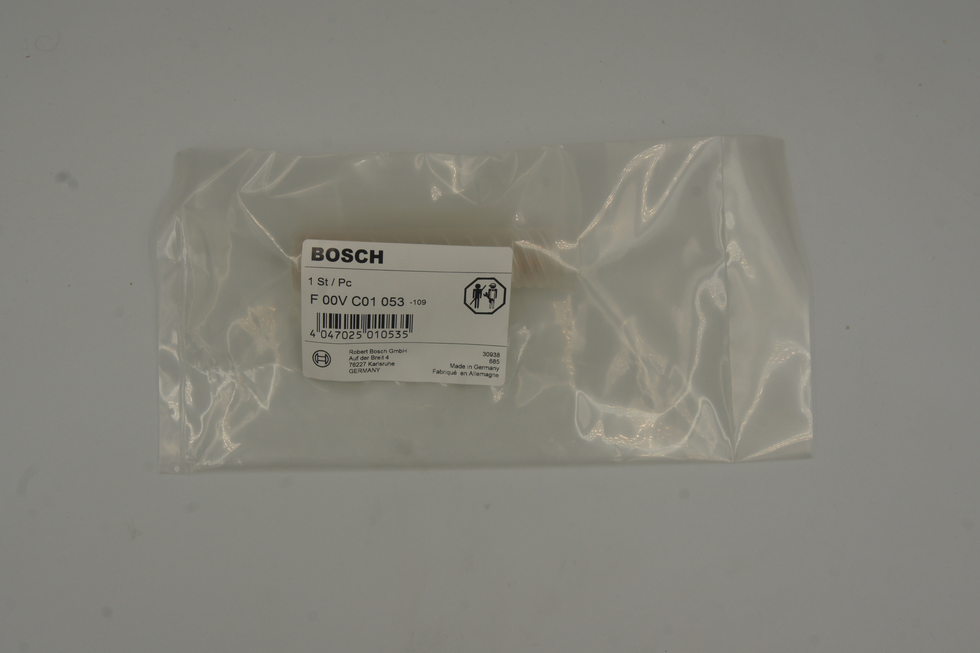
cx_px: 490
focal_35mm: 52
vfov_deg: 25.7
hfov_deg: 37.9
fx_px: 1428
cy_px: 326
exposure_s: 1/100
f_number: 13
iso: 200
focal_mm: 35
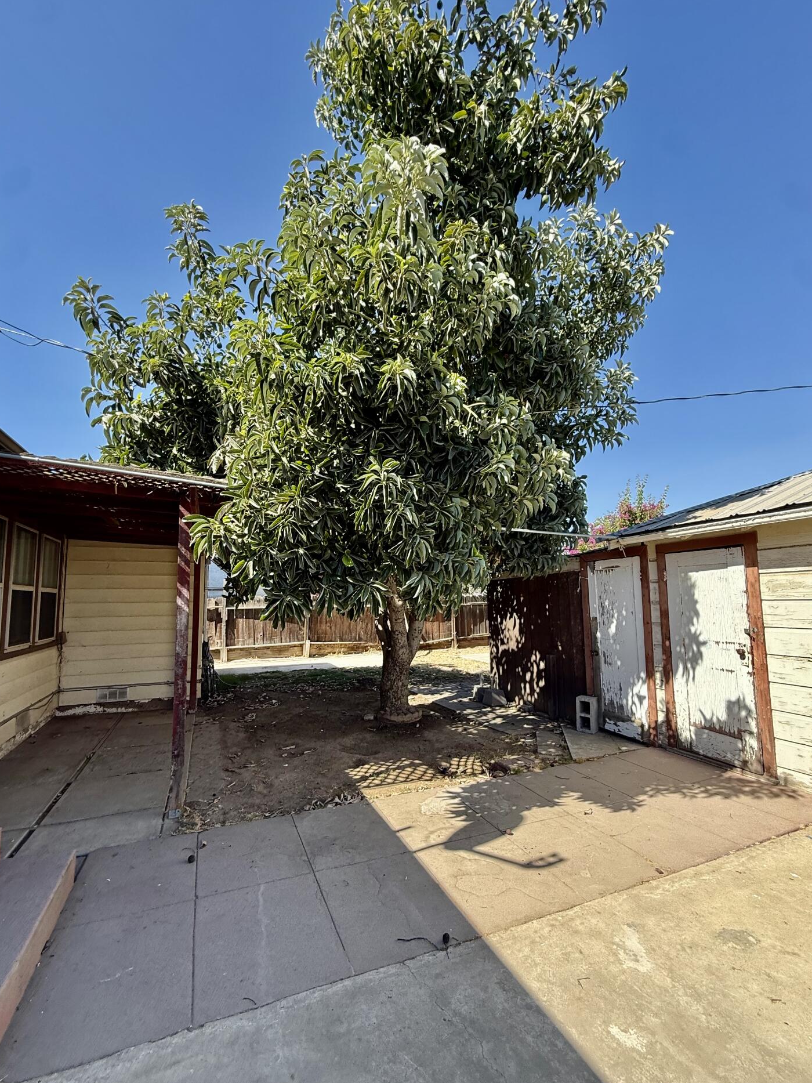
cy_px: 557
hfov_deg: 81.7
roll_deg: -0.1
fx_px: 469
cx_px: 389
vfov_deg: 98.1
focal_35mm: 15
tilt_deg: +6.6
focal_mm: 2.22
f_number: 2.2
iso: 64
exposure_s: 1/342
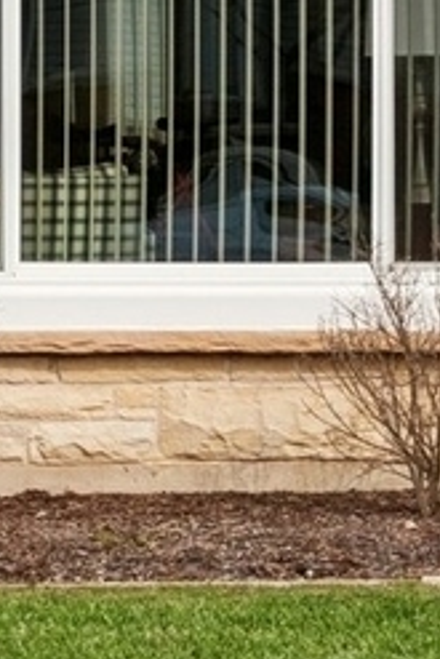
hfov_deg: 4.6
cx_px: 195
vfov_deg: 6.7
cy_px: -320
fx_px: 5528
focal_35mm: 302
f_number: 8
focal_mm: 46
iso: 200
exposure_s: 1/1000
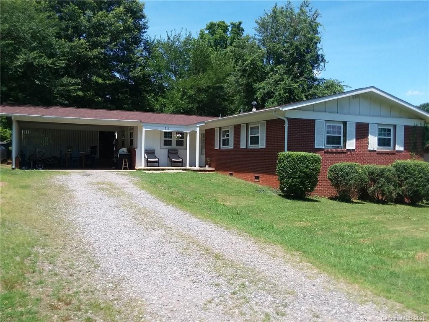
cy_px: 161
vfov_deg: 48.2
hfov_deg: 61.7
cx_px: 214
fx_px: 359
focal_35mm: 29
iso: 40
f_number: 1.9
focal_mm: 2.47
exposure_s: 1/942
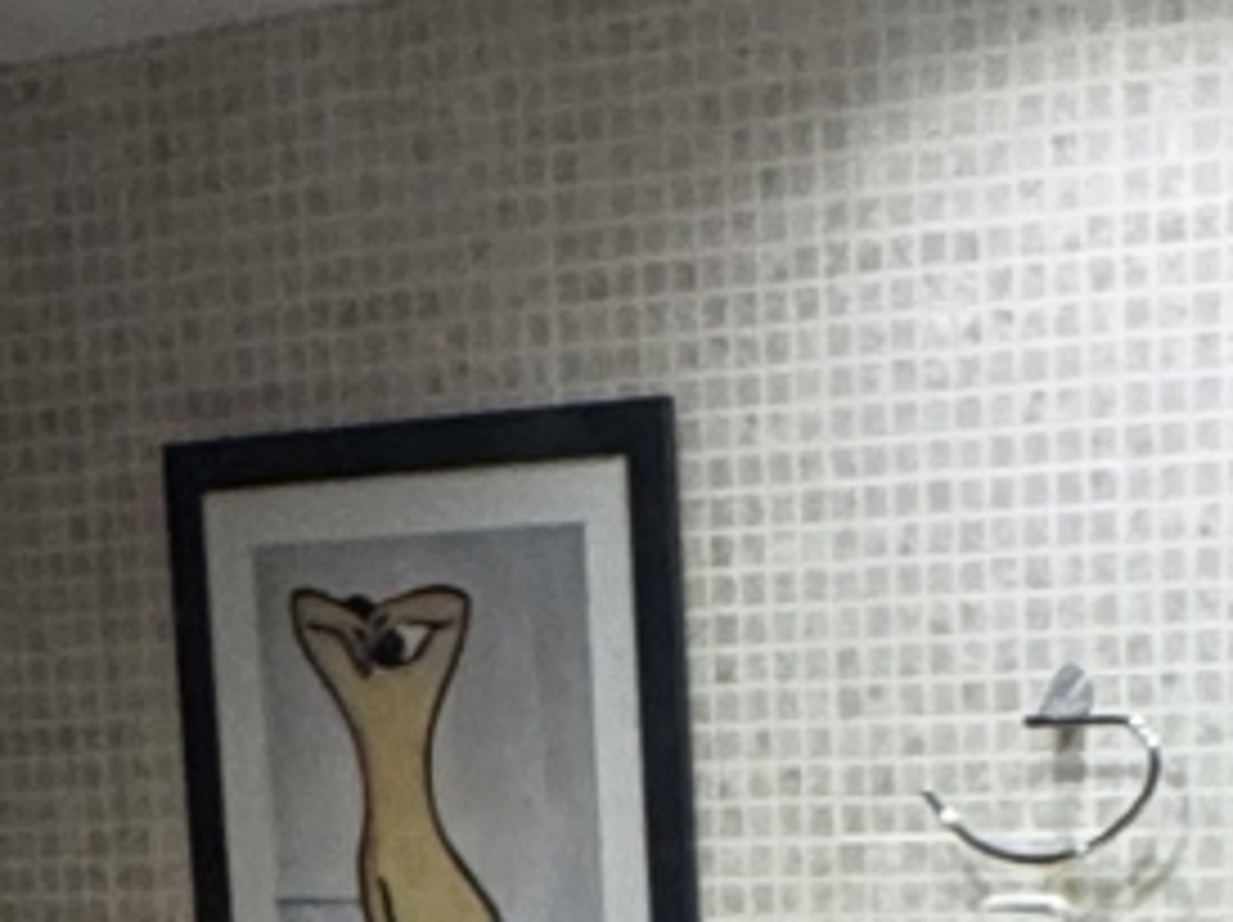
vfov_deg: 12.1
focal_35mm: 109
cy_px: 1819
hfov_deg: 17.4
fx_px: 3879
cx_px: 1372
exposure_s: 1/50
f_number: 2.2
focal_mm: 2.22
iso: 320
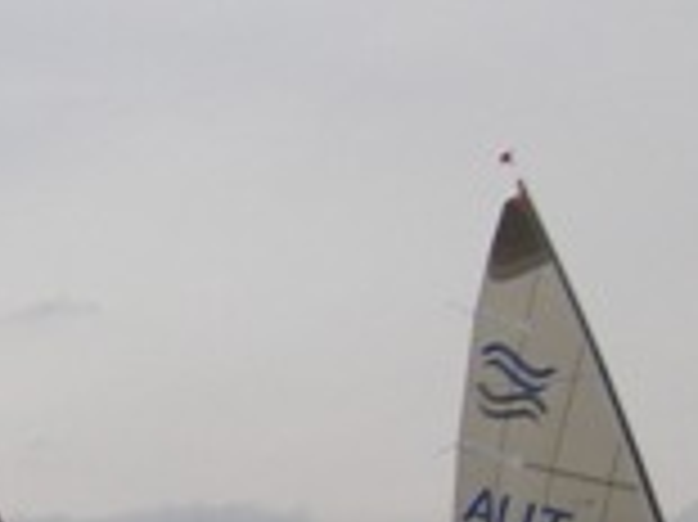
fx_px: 3083
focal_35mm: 153
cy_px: 572
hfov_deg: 12.6
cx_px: -108
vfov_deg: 9.6
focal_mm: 6.1
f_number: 6.7
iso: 50
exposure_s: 1/180
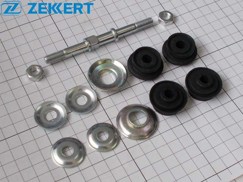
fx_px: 183
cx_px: 122
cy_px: 91
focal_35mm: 26
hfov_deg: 67.3
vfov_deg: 53.1
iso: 80
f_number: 3.2
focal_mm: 4.6
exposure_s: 1/160
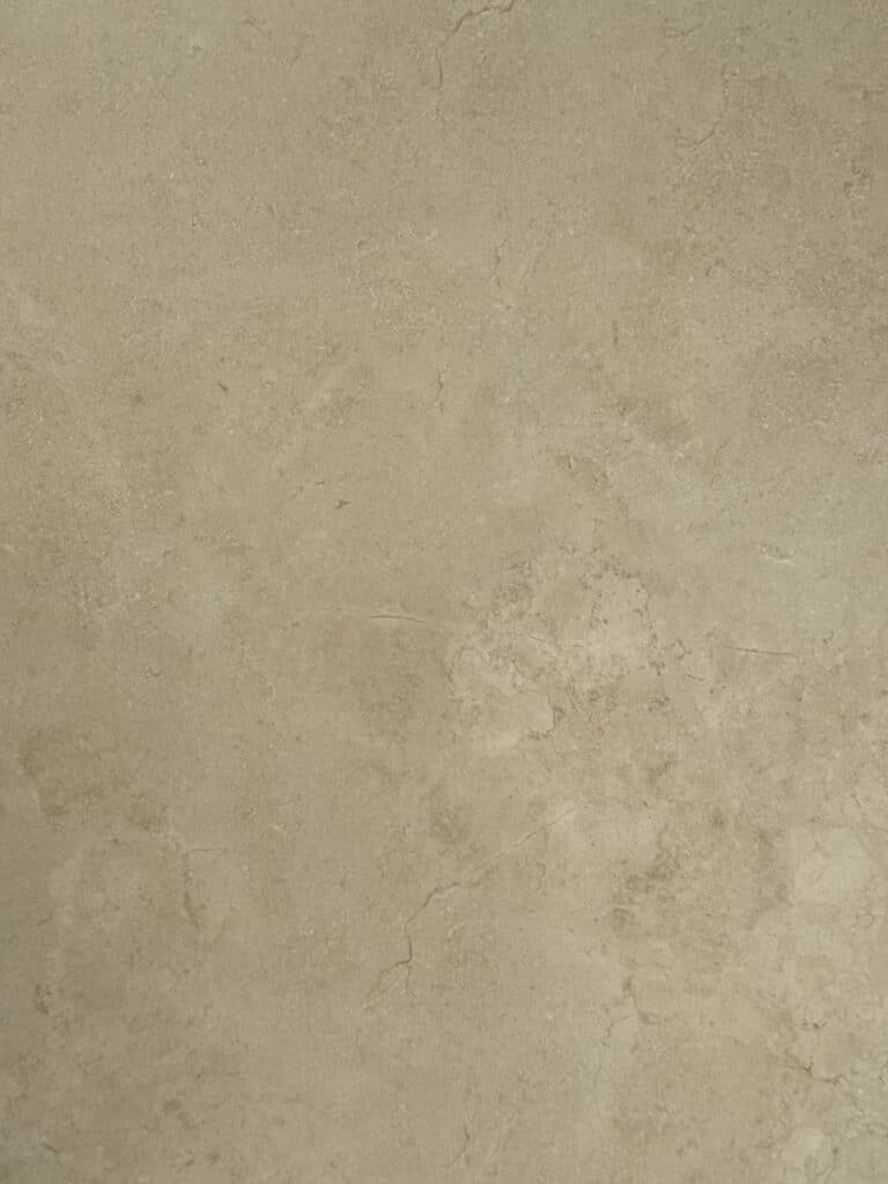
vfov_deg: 39.7
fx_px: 1642
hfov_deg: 30.3
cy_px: 592
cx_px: 444
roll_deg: -0.2
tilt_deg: -5.5
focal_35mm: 48
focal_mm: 6.76
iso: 250
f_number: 1.78
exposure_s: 1/47
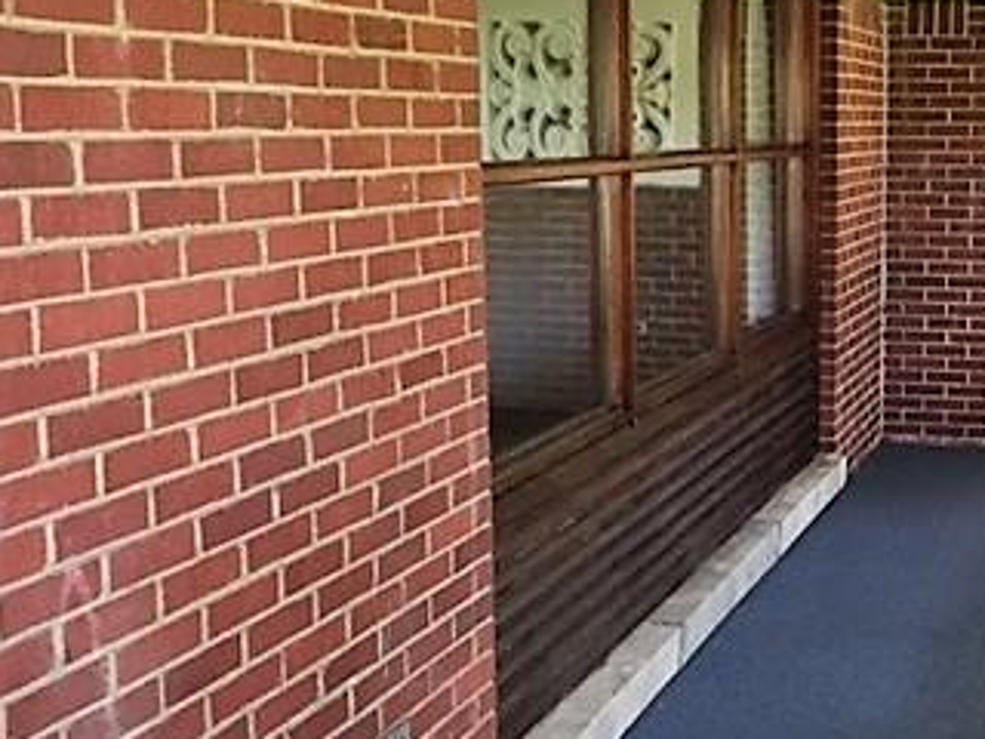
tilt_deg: -9.1
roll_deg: -0.6
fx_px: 1650
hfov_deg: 32.0
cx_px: 834
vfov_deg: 25.2
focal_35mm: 58
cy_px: 403
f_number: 2.2
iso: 160
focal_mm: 4.15
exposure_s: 1/30
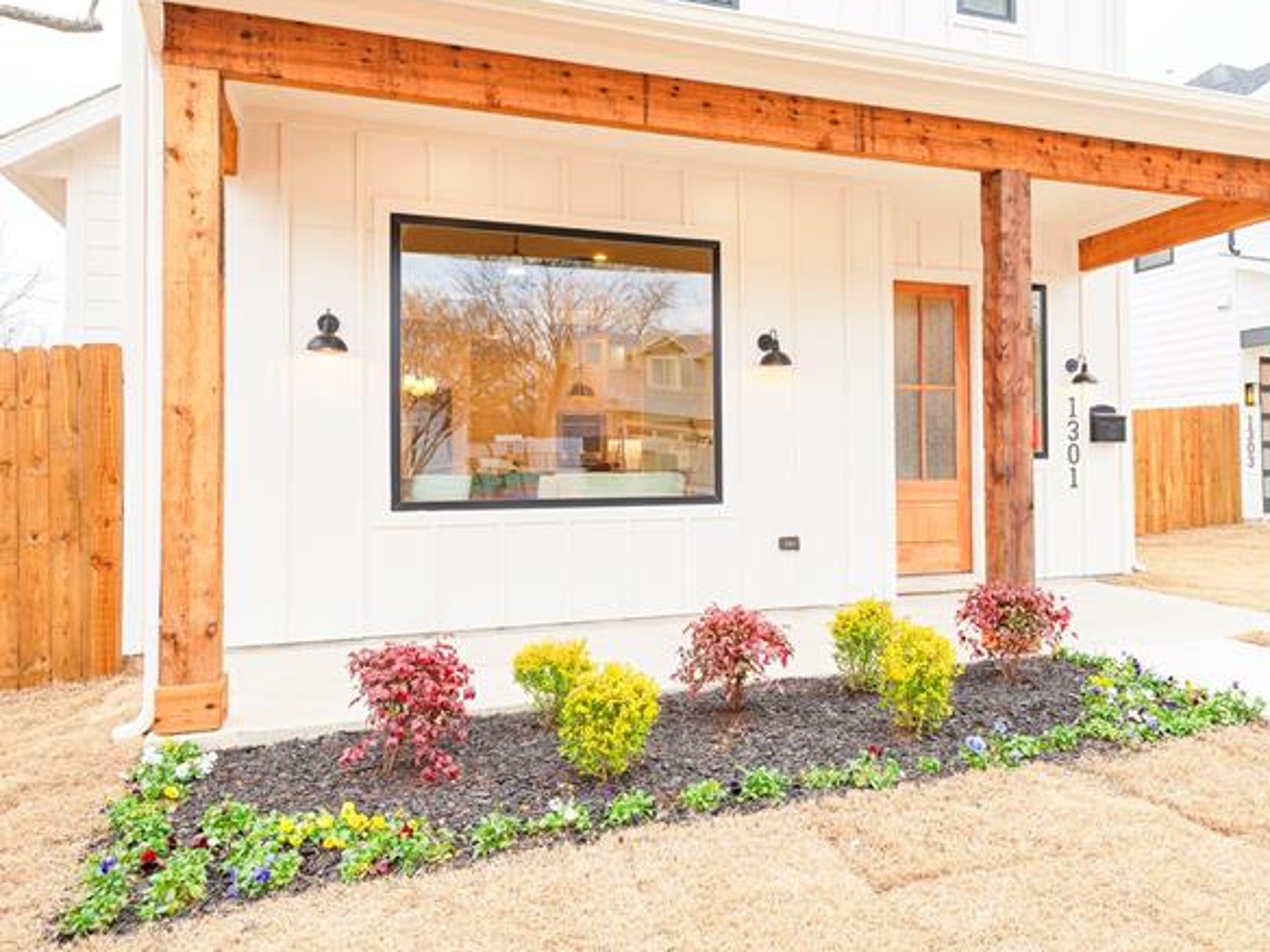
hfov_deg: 64.7
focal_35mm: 27
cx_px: 765
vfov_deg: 51.3
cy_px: 442
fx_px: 991
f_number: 7.1
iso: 100
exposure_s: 1/20
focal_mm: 16
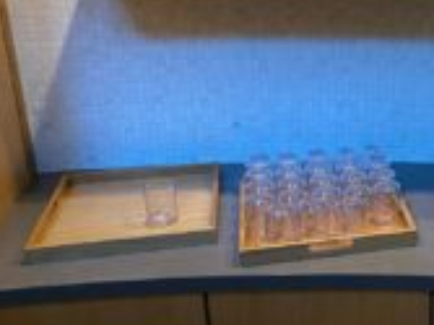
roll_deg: -1.7
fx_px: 702
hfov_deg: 31.4
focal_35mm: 56
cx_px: 447
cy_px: 99
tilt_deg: -18.0
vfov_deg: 25.9
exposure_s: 1/50
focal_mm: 4.25
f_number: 1.8
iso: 400
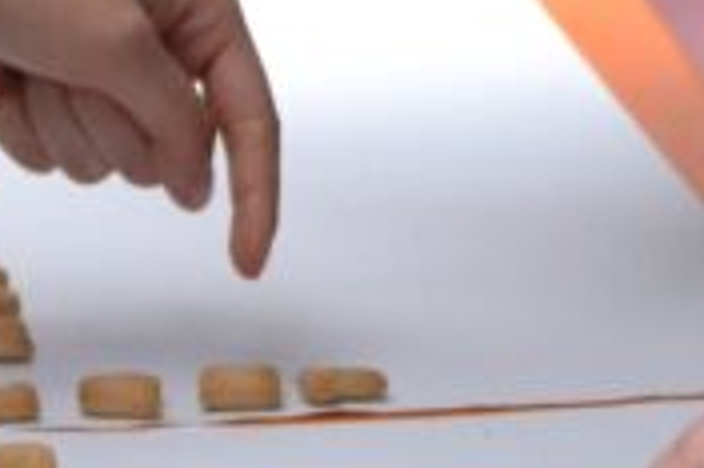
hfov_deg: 4.3
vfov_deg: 2.8
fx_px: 9376
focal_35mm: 480
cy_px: -594
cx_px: 580
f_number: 4
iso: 1400
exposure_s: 1/500
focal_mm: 55
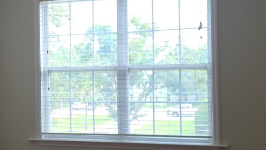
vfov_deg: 17.5
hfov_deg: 30.1
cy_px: 75
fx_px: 487
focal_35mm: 69
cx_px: 67
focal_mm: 6.3
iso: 40
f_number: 1.7
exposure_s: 1/120
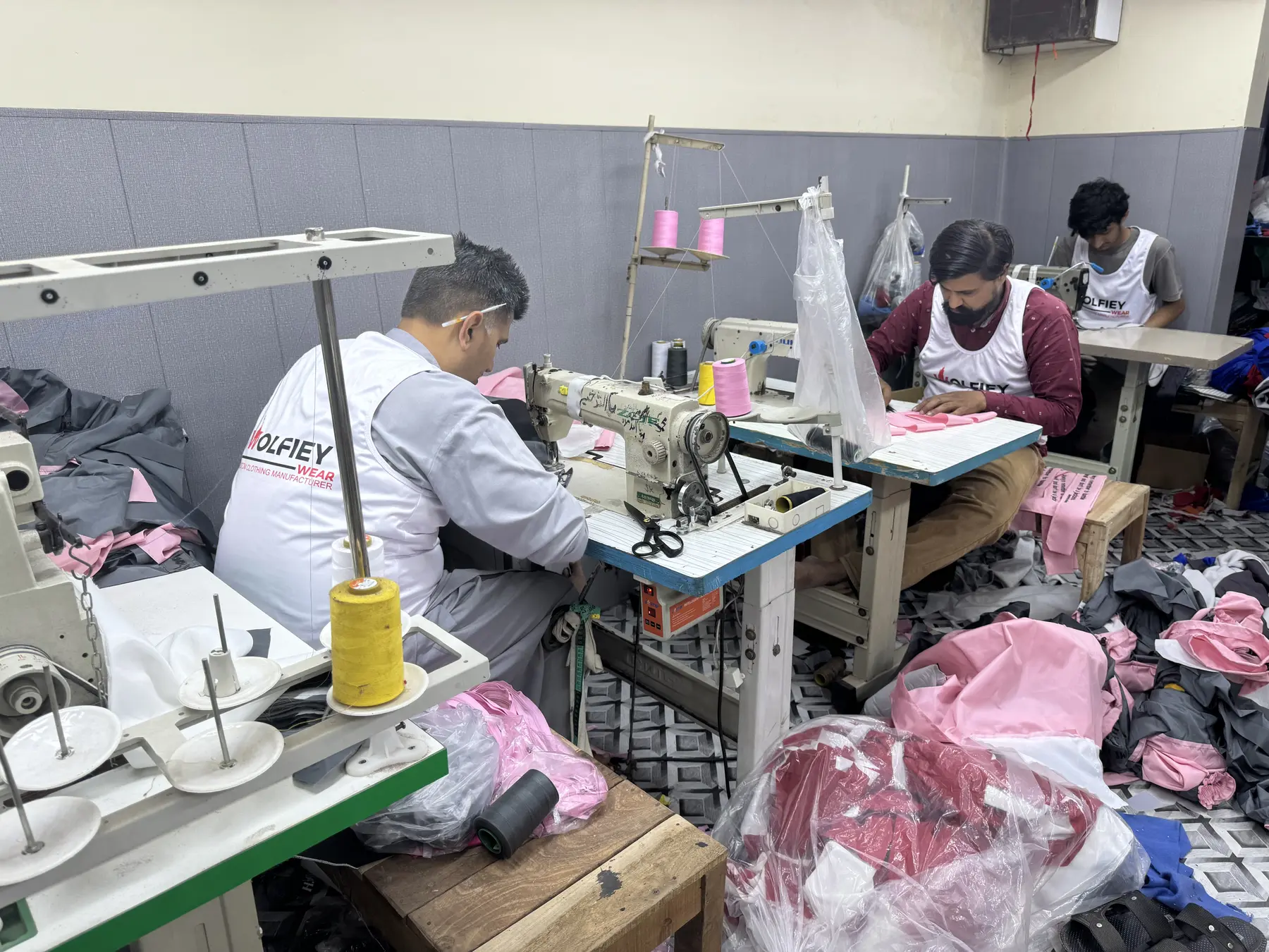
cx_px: 634
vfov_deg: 56.8
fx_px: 880
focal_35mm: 24
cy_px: 476
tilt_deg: -18.0
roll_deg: +1.9
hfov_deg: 71.6
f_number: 1.78
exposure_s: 1/101
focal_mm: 6.86
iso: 80
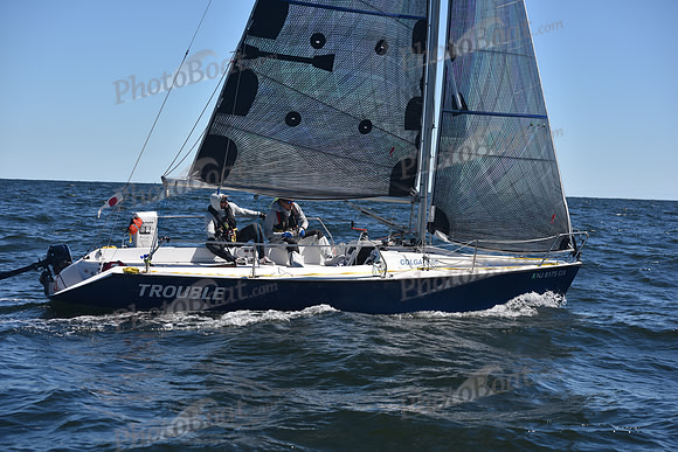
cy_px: 226
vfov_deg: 19.5
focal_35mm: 70
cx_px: 339
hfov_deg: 28.8
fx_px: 1319
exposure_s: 1/1000
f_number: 5
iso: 200
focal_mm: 70
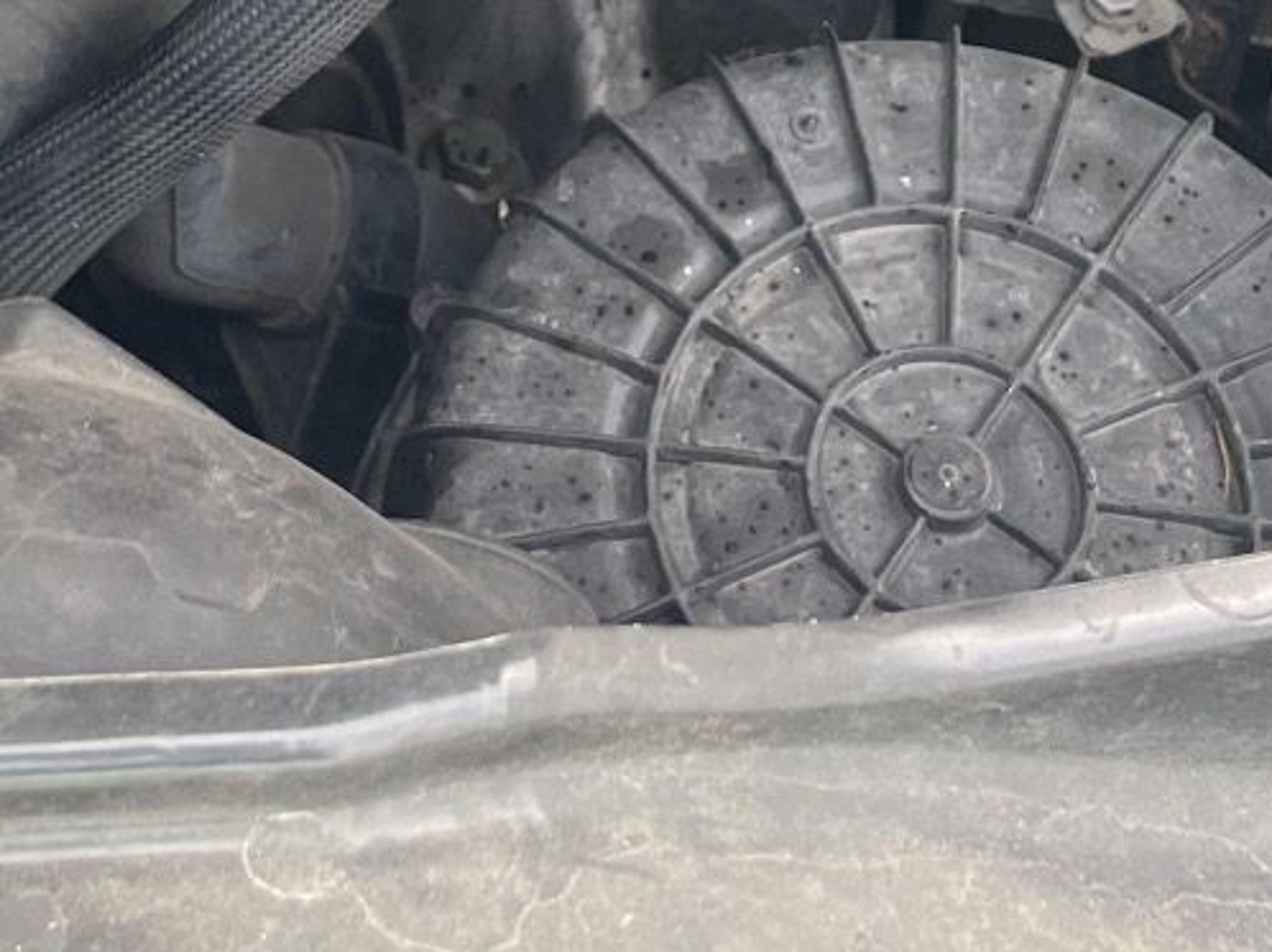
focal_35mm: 94
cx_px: 337
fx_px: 3452
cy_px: -687
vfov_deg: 14.2
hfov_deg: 20.7
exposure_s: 1/121
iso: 50
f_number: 1.6
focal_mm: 4.2
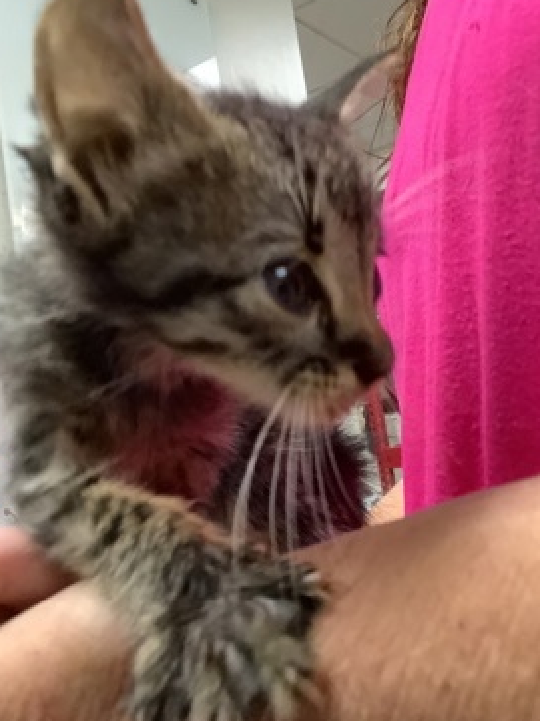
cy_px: 325
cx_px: 296
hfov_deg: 39.6
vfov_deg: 51.3
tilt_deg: +5.0
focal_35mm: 36
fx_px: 750
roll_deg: +8.5
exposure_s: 1/50
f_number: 2.4
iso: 320
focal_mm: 3.3
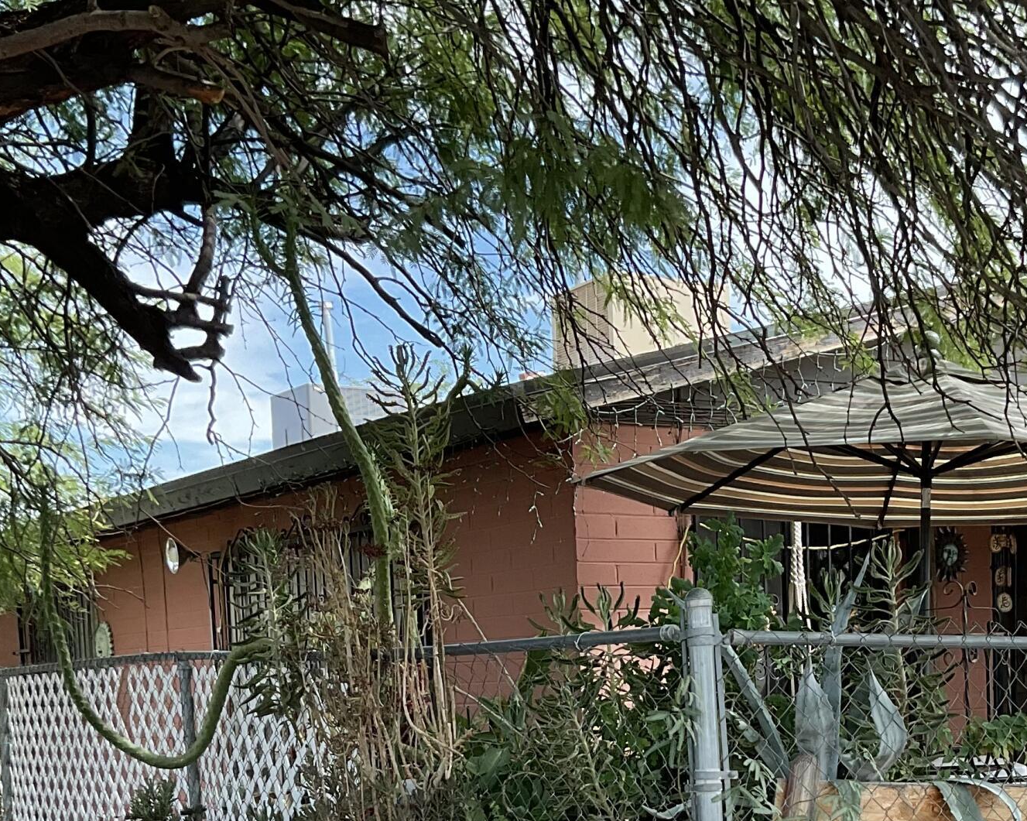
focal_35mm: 64
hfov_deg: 29.1
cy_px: 845
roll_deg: +1.4
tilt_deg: -5.5
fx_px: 1945
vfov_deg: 22.8
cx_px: 773
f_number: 1.8
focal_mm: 3
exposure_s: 1/406
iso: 16
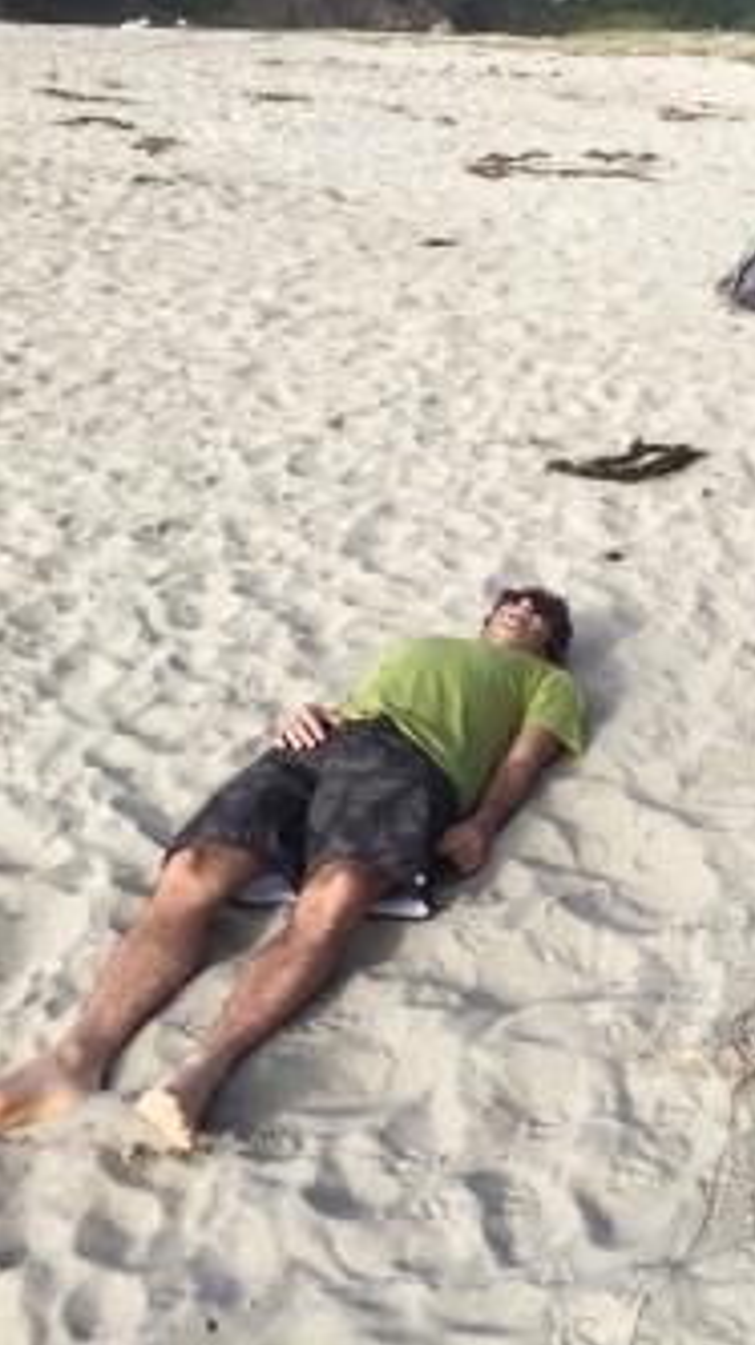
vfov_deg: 46.4
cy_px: 670
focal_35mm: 44
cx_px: 832
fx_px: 1568
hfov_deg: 25.1
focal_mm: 4.12
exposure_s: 1/1325
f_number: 2.2
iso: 32
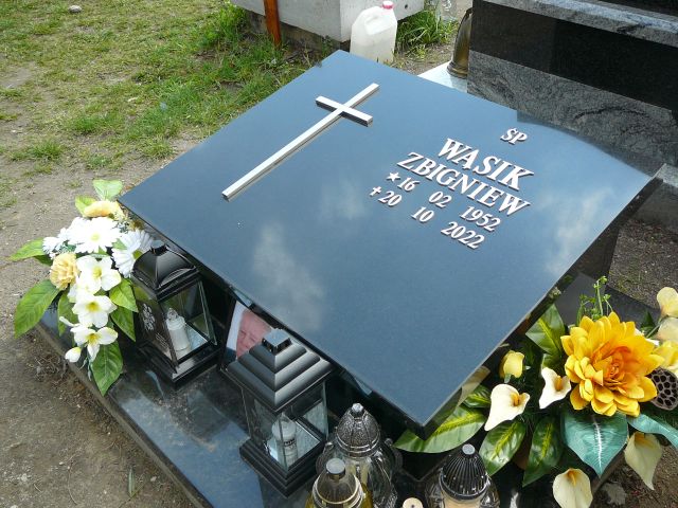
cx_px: 339
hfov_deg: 52.6
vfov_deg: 40.7
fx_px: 686
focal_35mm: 35
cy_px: 254
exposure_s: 1/320
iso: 80
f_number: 2.8
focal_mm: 5.2
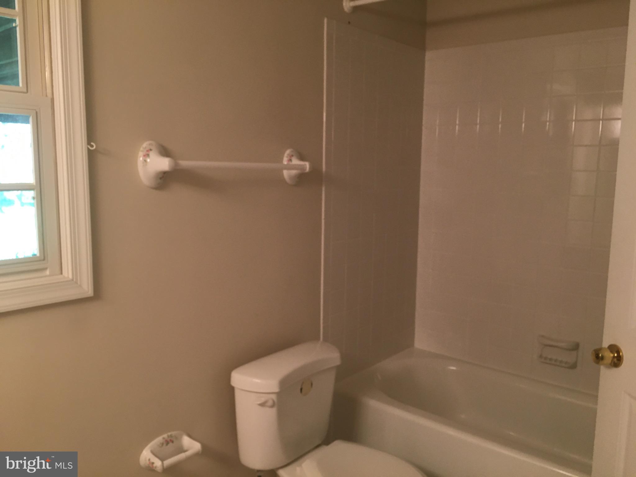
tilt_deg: -7.7
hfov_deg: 61.7
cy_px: 238
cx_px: 318
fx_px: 533
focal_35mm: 29
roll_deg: -0.4
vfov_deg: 48.2
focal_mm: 4.15
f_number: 2.2
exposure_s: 1/30
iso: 100
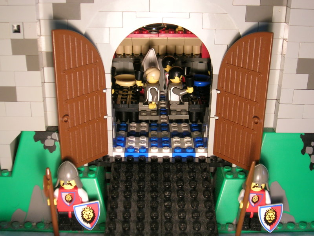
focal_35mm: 48
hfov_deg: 39.7
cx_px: 157
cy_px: 118
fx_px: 435
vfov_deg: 30.3
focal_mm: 7.3
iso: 50
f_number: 3.1
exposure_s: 1/22.2
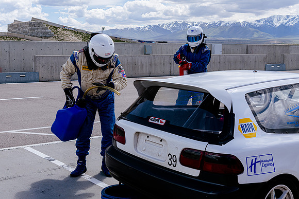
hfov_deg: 37.3
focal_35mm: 53
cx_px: 123
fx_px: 442
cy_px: 86
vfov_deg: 25.4
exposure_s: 1/500
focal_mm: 44
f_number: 6.3
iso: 125
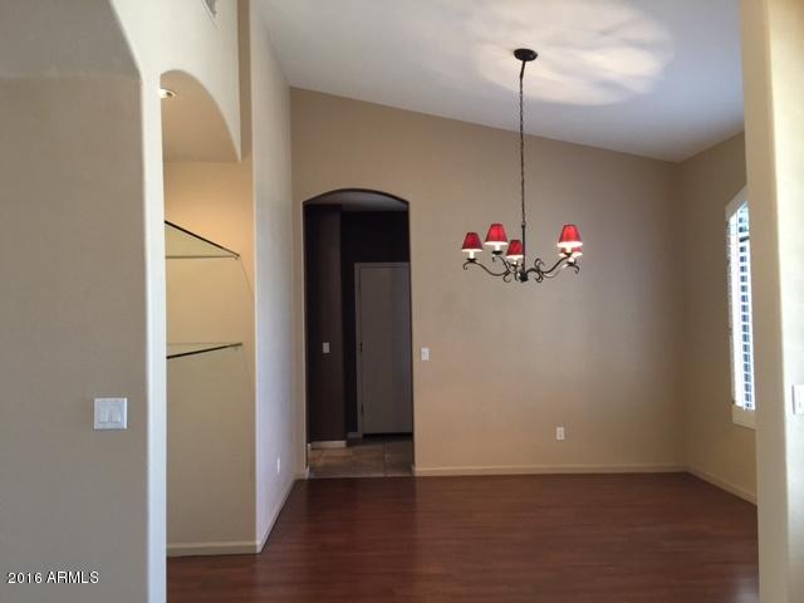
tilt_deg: +1.9
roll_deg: +0.9
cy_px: 302
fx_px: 674
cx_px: 402
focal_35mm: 29
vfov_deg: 48.2
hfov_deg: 61.7
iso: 200
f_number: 2.2
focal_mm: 4.15
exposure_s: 1/30
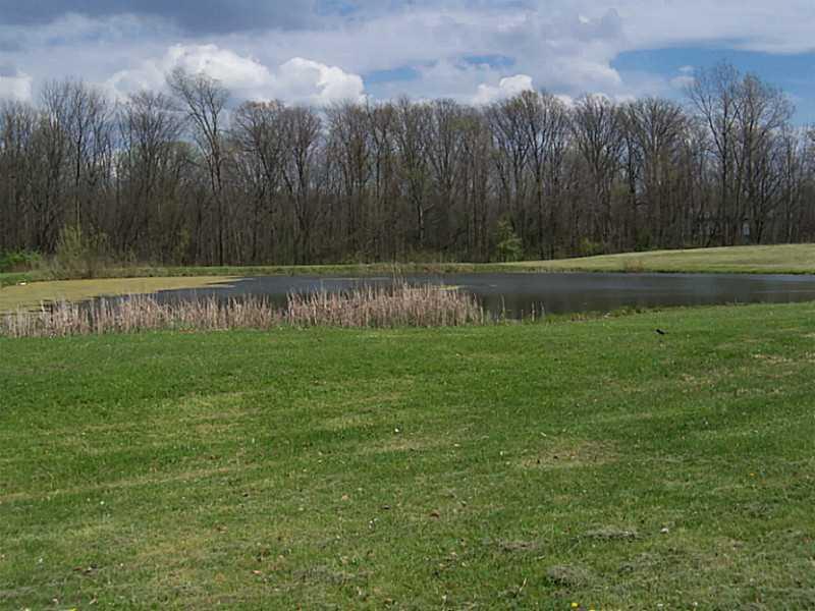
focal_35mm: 42
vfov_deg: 34.3
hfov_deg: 44.8
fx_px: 989
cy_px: 306
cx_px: 408
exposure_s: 1/500
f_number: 6.5
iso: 80
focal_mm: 7.5
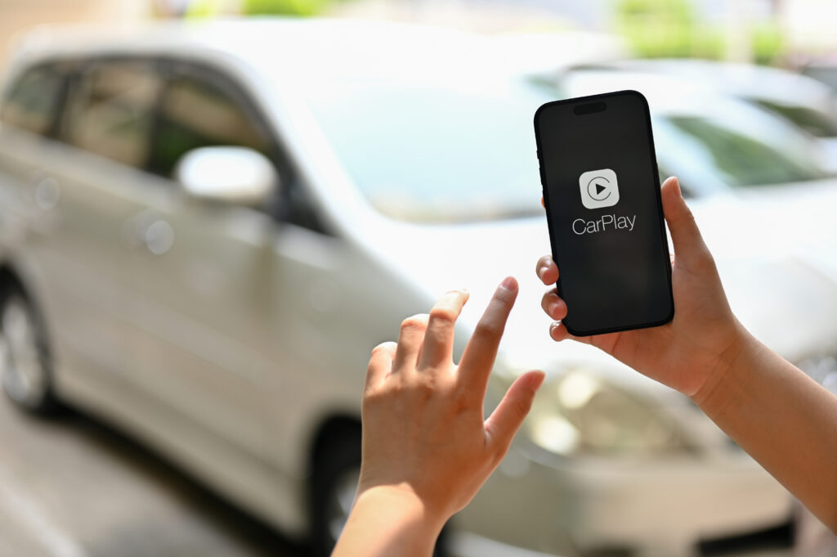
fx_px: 1162
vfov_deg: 26.9
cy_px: 278
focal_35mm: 50
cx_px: 418
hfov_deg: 39.6
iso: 100
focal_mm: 50
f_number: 1.8
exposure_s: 1/320
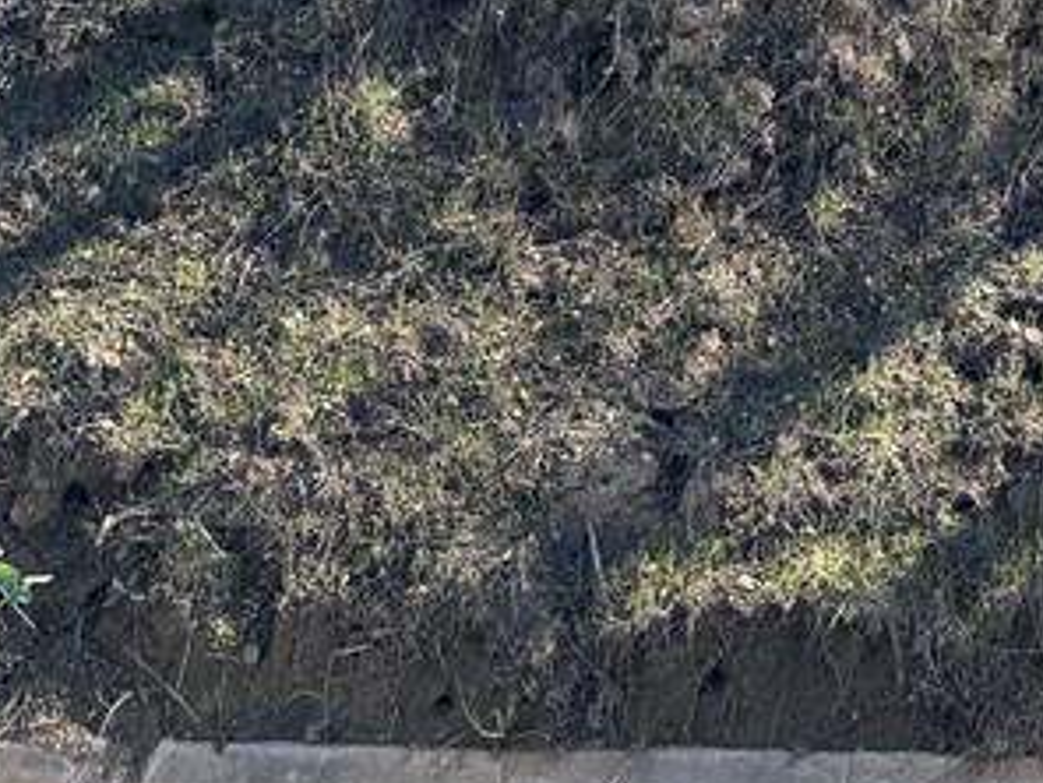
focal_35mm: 83
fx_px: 2501
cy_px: -466
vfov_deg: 16.0
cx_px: 1420
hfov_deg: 21.0
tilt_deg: +7.1
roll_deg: -6.7
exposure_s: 1/1094
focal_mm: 6.76
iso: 80
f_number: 1.78
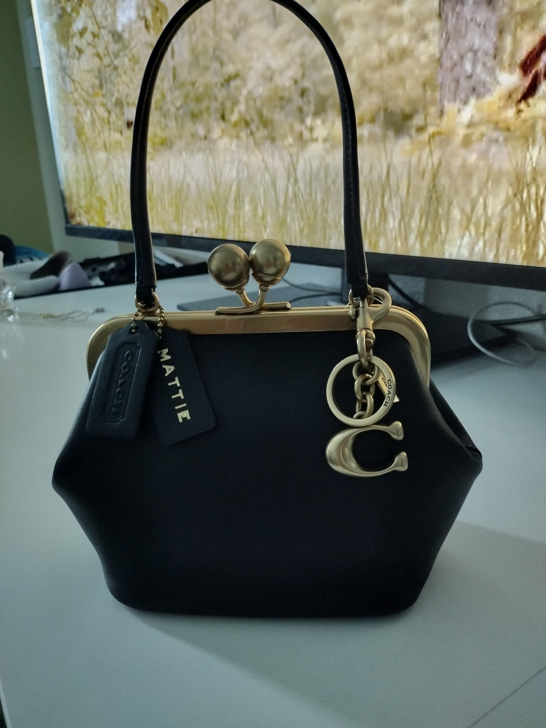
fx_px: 568
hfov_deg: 51.4
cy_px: 364
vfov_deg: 65.3
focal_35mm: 27
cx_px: 273
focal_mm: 4.71
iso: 488
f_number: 1.7
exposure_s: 1/40
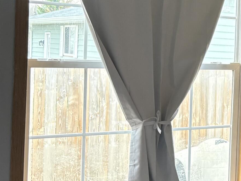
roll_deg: -2.2
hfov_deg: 19.0
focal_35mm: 89
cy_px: 66
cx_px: 376
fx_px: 620
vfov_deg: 16.6
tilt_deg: -1.0
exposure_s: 1/60
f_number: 1.6
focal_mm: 5.96
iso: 250
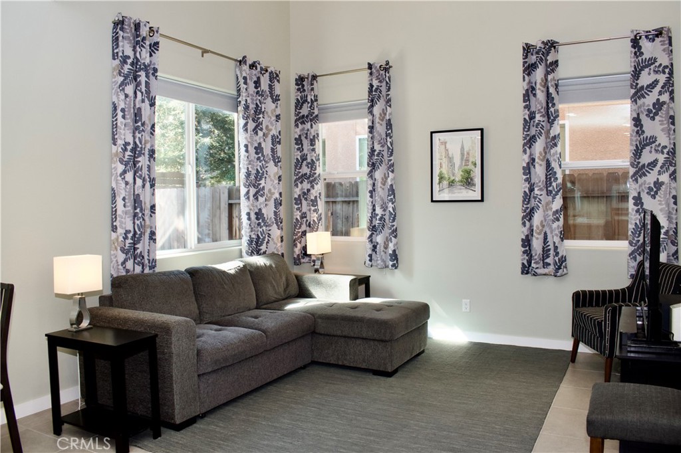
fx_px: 511
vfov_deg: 47.9
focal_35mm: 27
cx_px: 340
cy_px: 226
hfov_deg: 67.4
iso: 800
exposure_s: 1/60
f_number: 8
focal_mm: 18
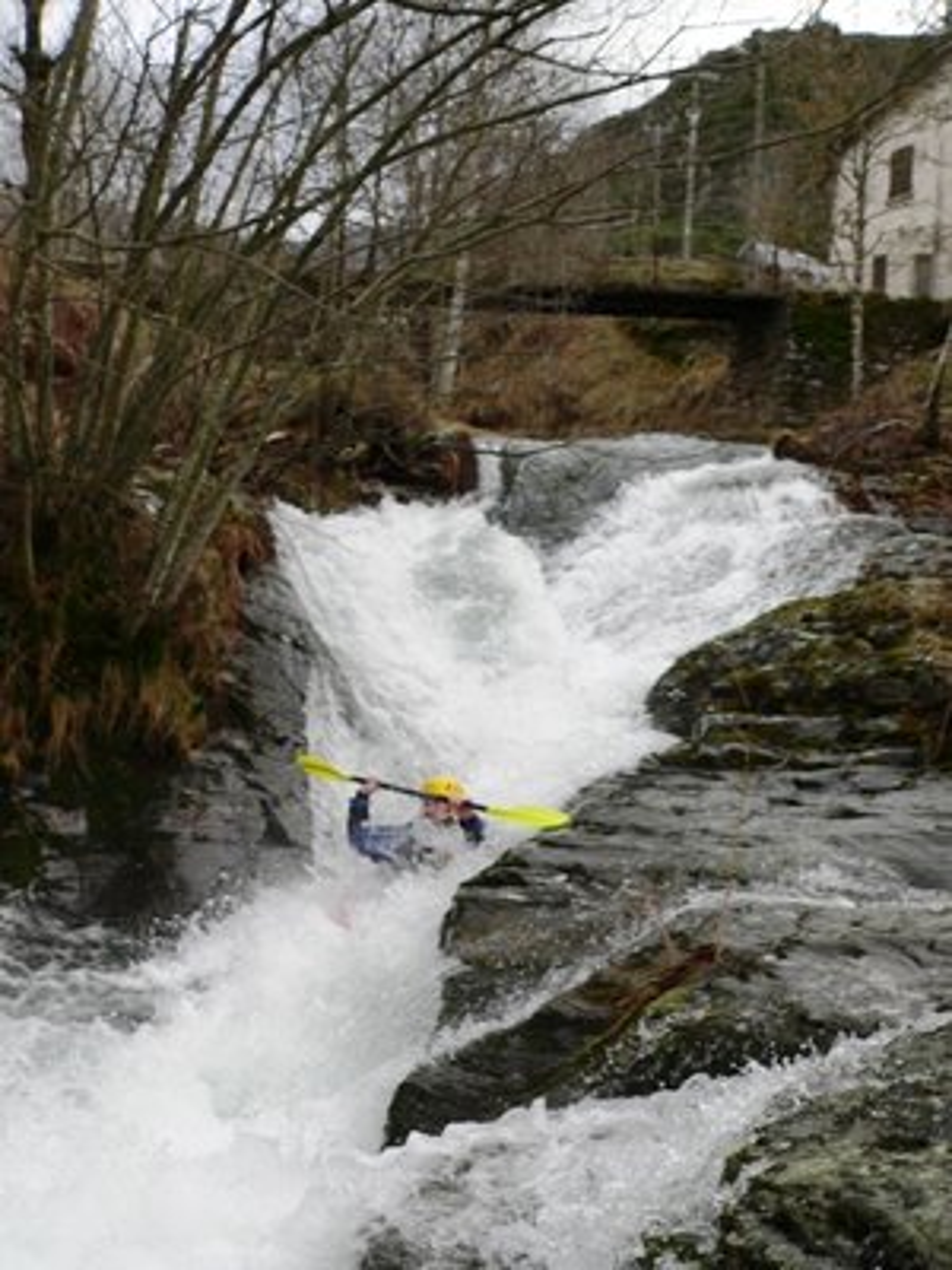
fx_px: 1320
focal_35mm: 36
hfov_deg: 39.7
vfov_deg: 51.4
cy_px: 635
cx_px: 476
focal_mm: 6
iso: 80
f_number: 4
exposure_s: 1/200
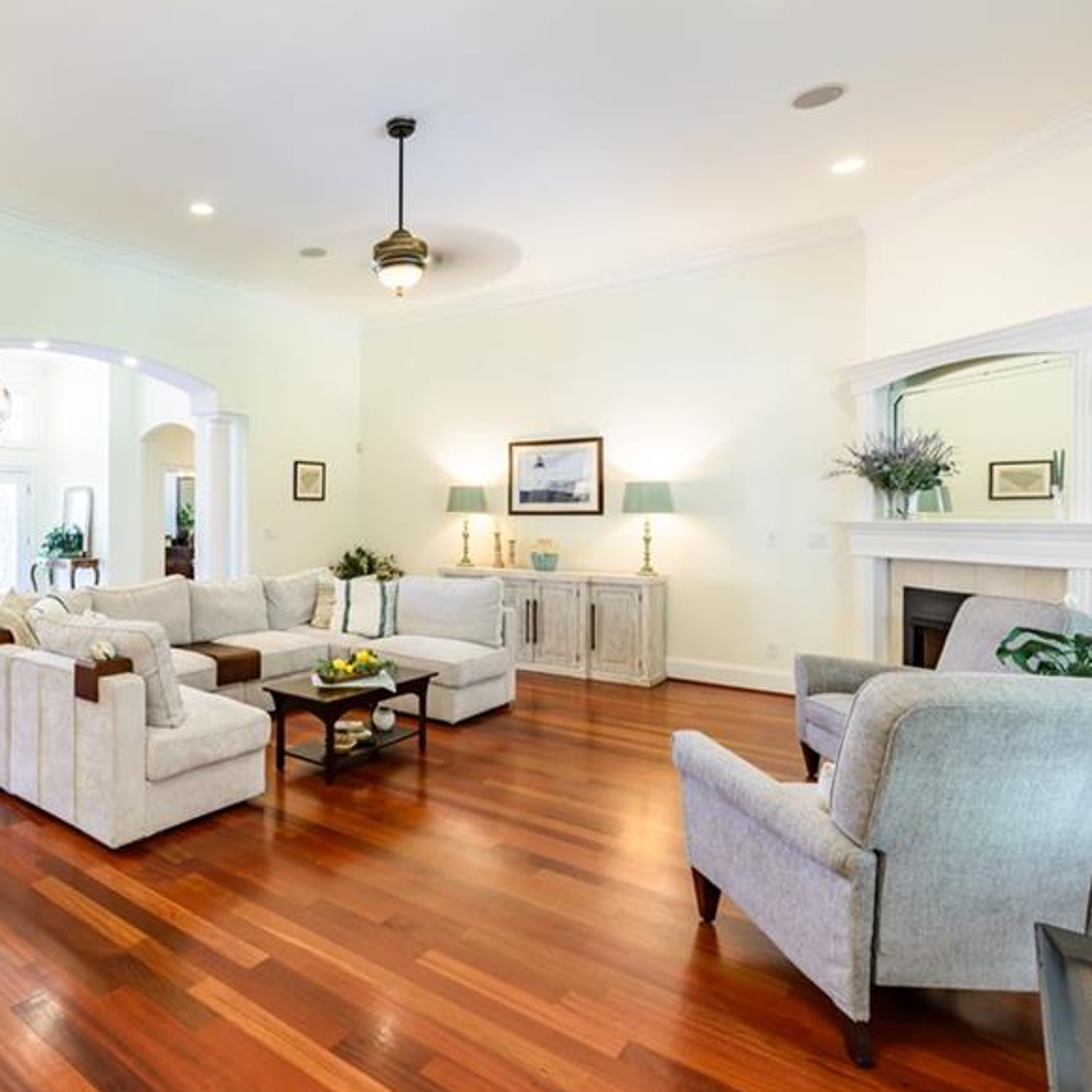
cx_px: 249
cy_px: 515
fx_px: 749
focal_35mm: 21
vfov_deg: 72.1
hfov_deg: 66.7
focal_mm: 14
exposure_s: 1/10
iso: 64
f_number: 11
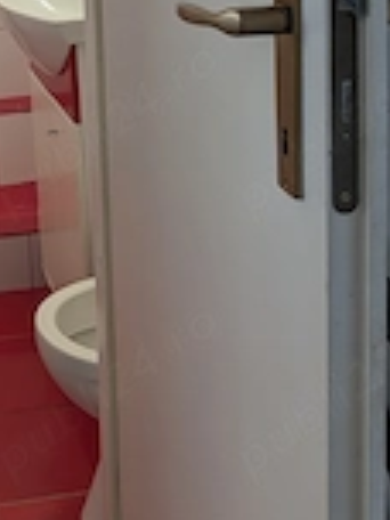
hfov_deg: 22.3
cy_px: -75
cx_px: -14
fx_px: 946
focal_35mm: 63
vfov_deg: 27.6
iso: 26
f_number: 1.7
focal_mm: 4.53
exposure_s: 1/110
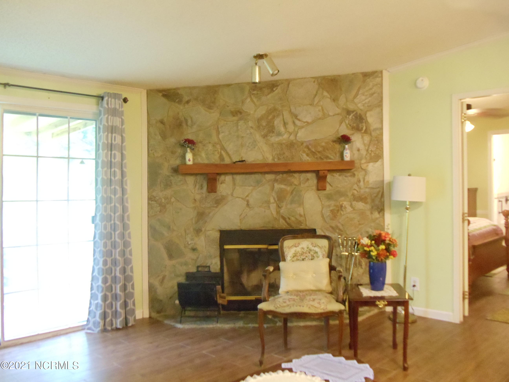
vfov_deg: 32.9
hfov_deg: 42.9
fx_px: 647
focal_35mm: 44
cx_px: 254
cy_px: 191
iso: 800
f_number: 3.5
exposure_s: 1/8
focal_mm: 6
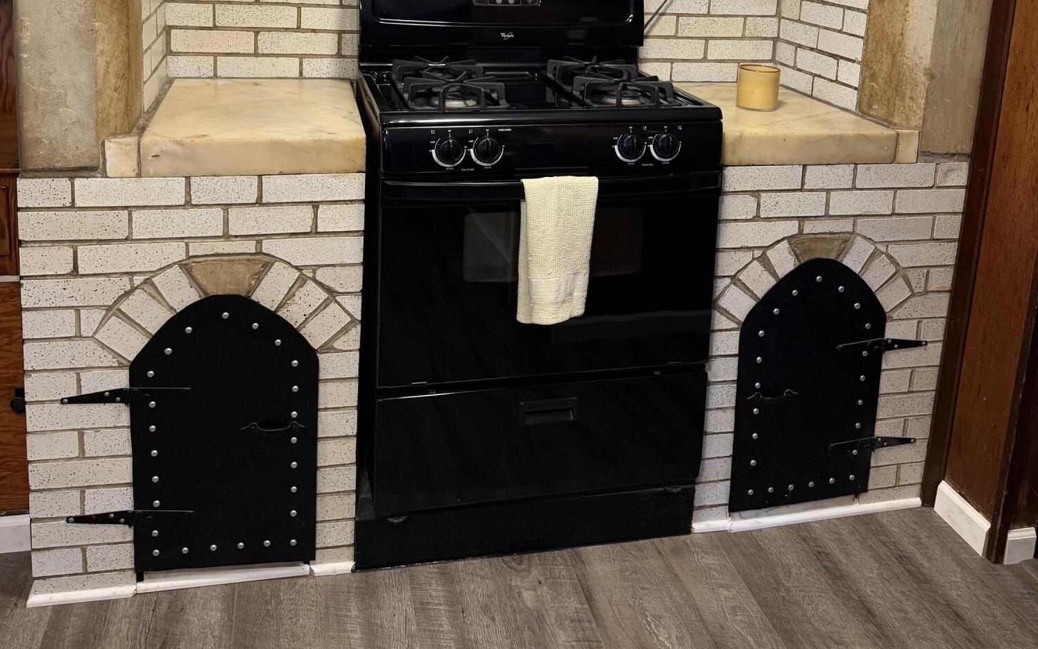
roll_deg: -2.4
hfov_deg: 56.7
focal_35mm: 34
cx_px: 519
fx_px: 962
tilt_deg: -10.2
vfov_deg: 35.6
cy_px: 95
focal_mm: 6.76
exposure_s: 1/60
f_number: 1.78
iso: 250
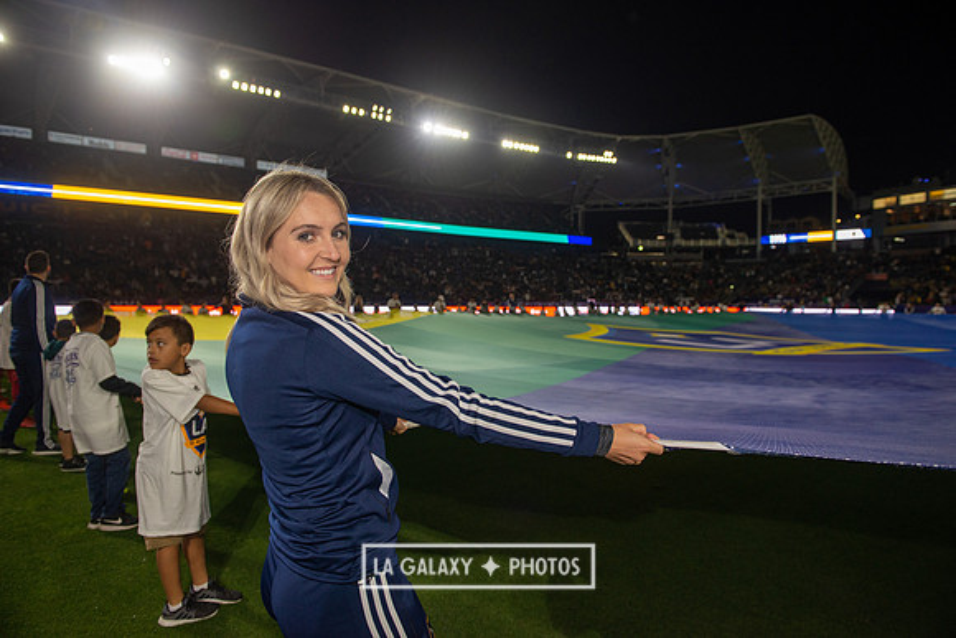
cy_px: 319
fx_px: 637
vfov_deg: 53.2
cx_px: 478
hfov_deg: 73.7
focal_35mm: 24
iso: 800
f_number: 4
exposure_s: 1/500
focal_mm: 24
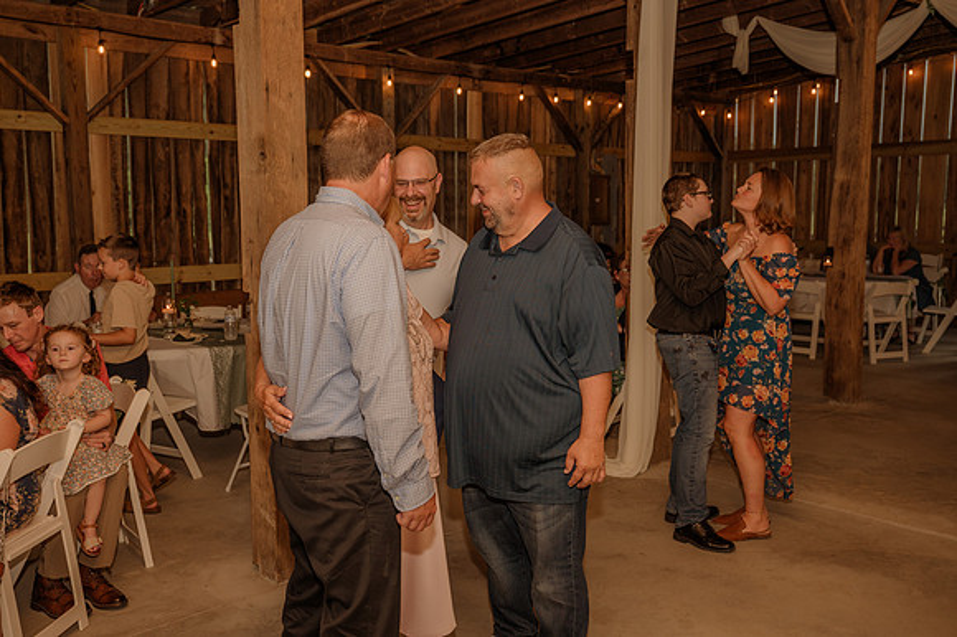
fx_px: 996
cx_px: 478
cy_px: 318
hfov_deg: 51.3
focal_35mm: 37
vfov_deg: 35.5
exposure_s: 1/200
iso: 320
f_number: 4
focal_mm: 36
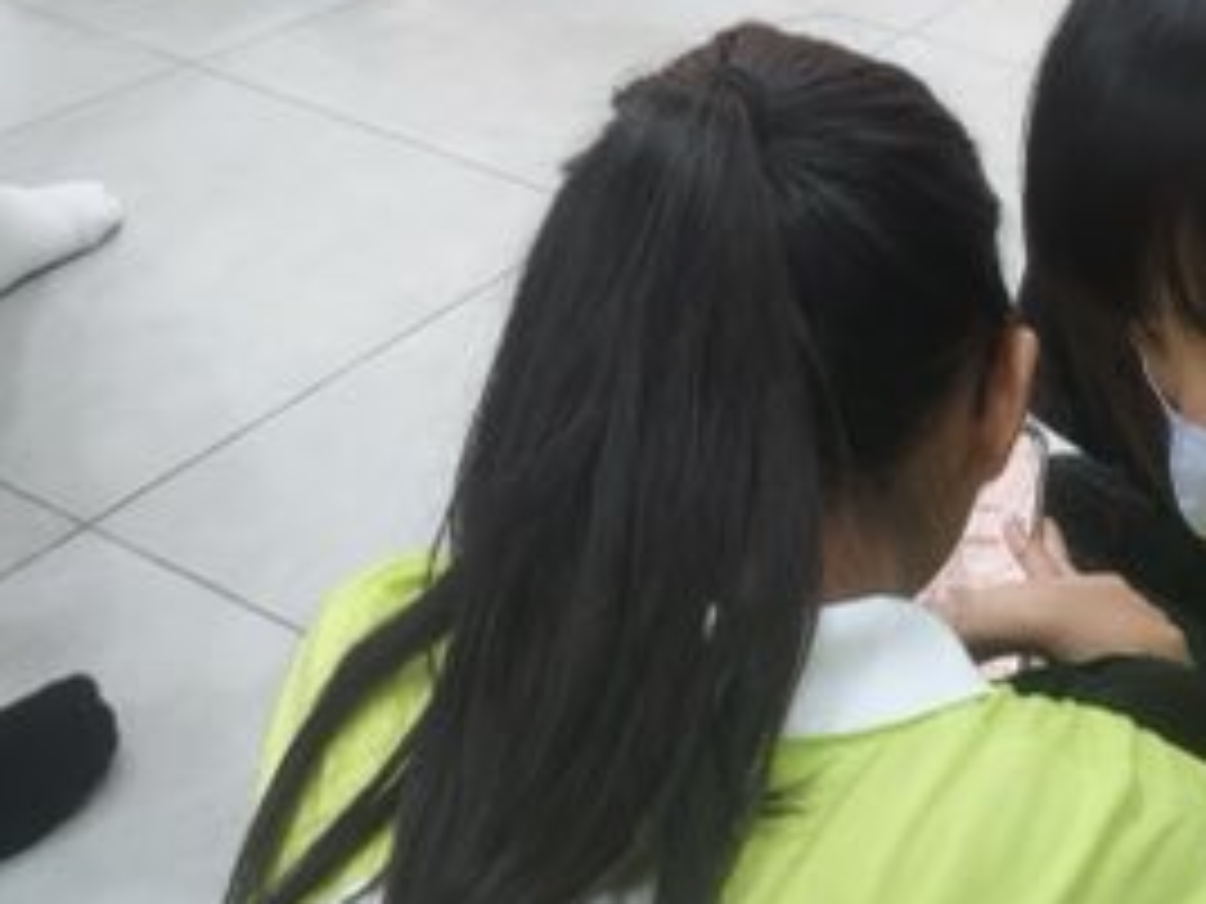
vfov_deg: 33.6
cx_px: 1040
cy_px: 463
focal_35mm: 43
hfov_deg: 41.1
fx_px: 1498
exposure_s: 1/50
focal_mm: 4.6
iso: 320
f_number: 1.8
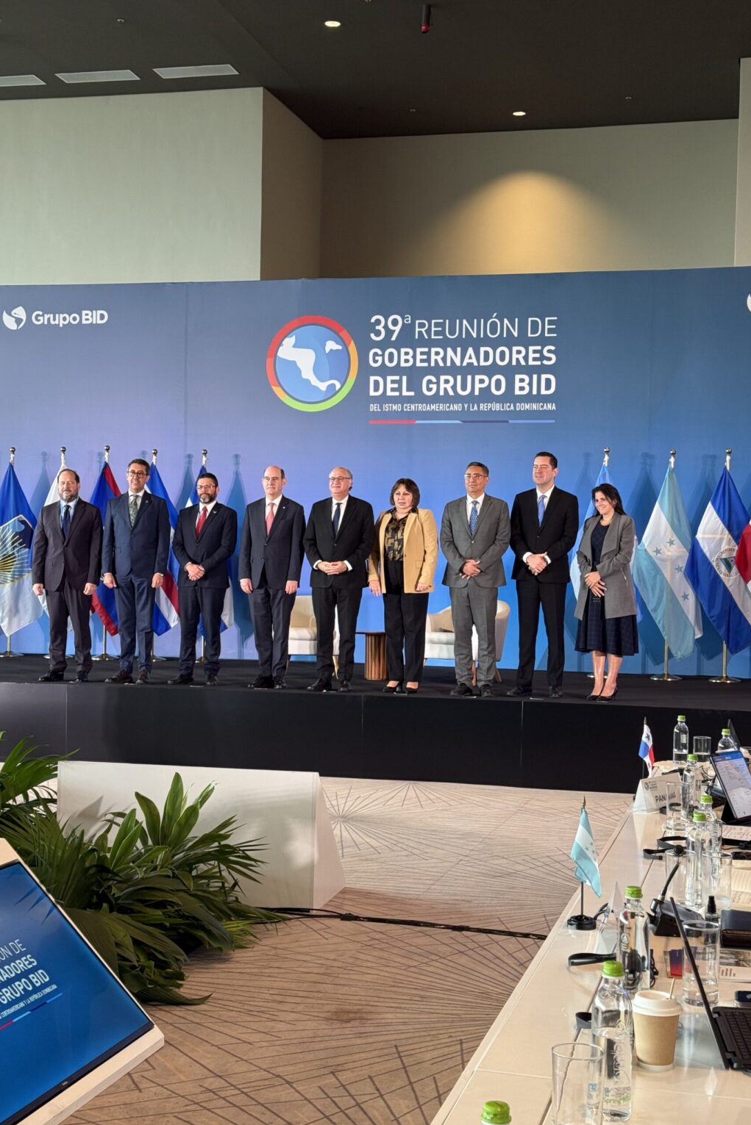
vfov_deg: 39.6
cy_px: 562
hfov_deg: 27.0
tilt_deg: +0.4
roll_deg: -1.2
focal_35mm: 50
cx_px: 394
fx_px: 1564
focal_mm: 6.76
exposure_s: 1/60
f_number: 1.78
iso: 125
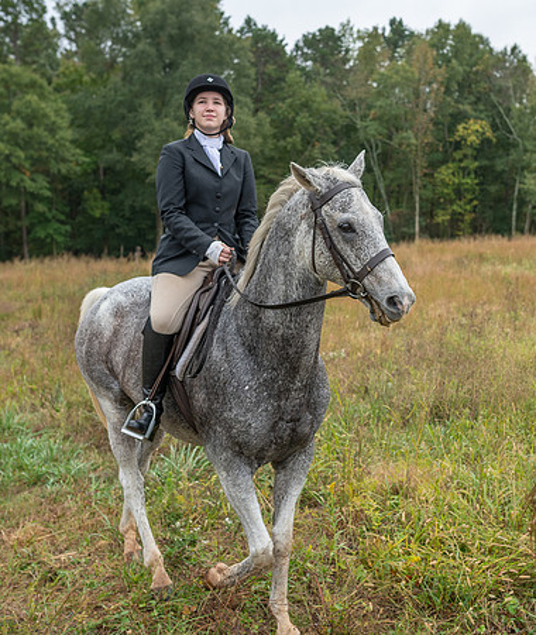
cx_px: 367
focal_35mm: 50
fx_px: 960
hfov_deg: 30.9
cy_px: 306
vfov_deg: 36.6
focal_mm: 35
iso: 200
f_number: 3.5
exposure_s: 1/500
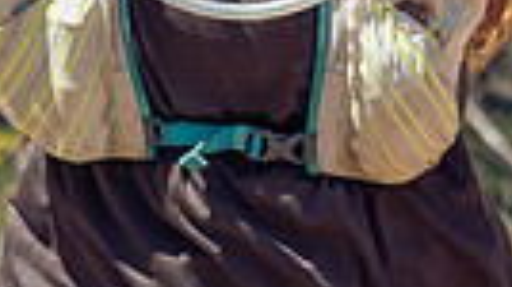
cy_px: -75
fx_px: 5126
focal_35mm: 378
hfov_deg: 5.7
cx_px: 585
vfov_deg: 3.2
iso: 400
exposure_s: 1/2000
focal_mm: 40
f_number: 2.8
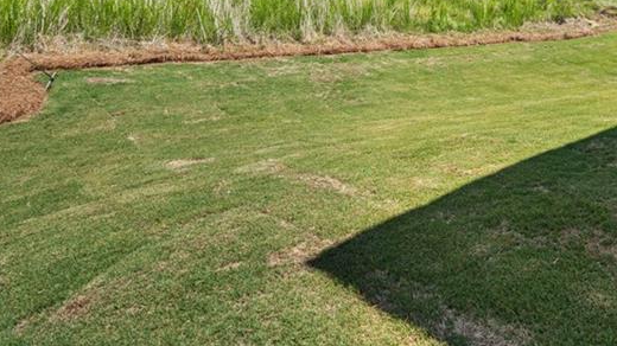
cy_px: 30
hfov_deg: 56.4
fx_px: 540
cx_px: 466
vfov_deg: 33.6
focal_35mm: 33
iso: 400
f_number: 16
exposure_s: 1/80
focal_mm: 16
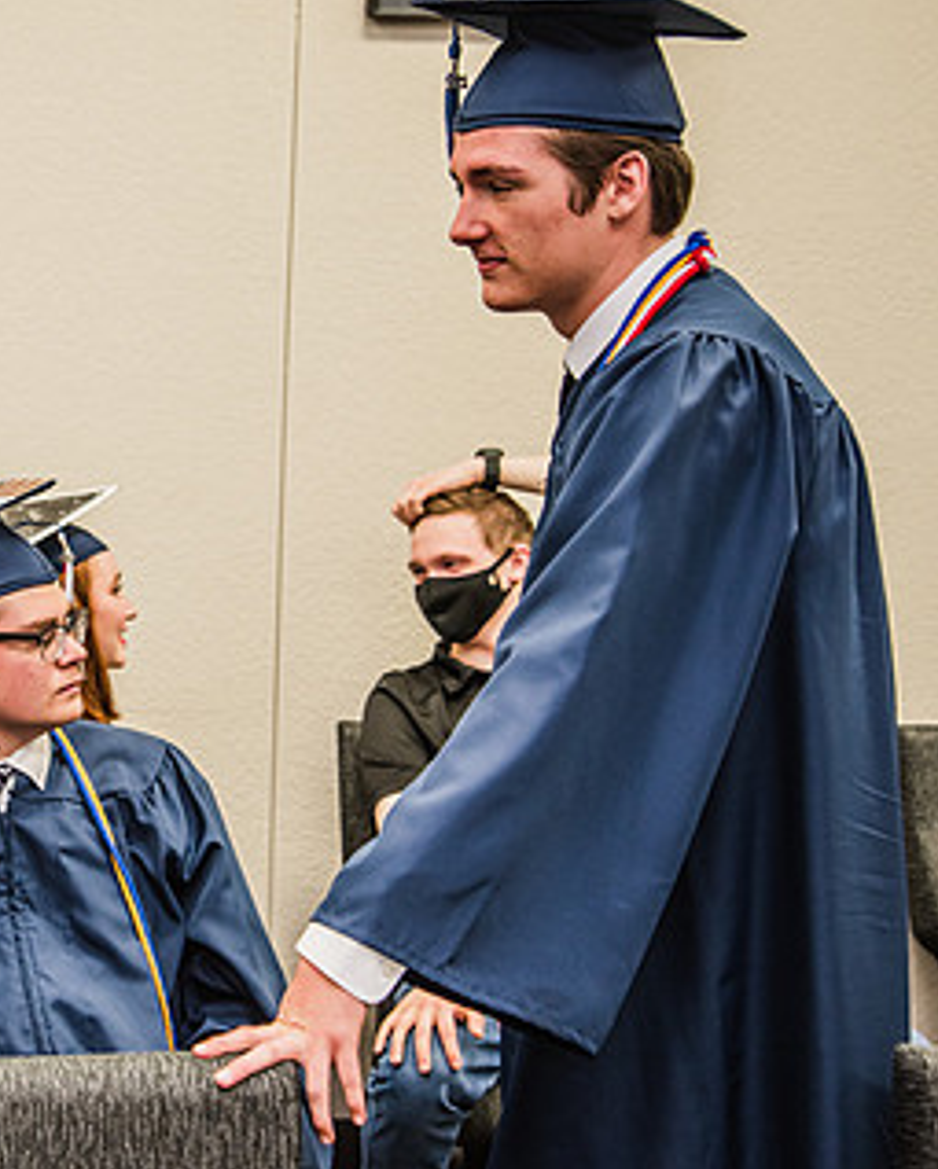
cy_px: 531
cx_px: -51
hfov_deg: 19.2
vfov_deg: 24.7
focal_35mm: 77
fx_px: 2668
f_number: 4.5
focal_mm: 45
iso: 800
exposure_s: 1/50
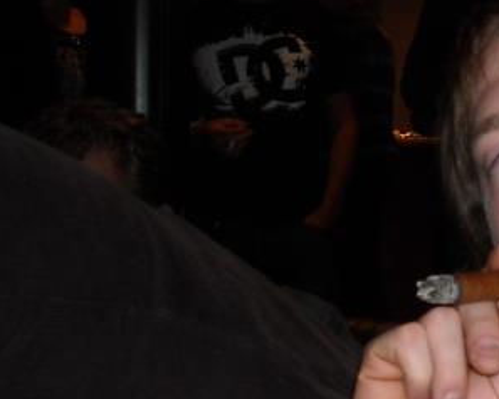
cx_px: 642
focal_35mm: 92
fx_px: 1360
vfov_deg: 16.7
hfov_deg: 19.3
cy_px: 235
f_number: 2.8
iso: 200
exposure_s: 1/60
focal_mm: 5.7
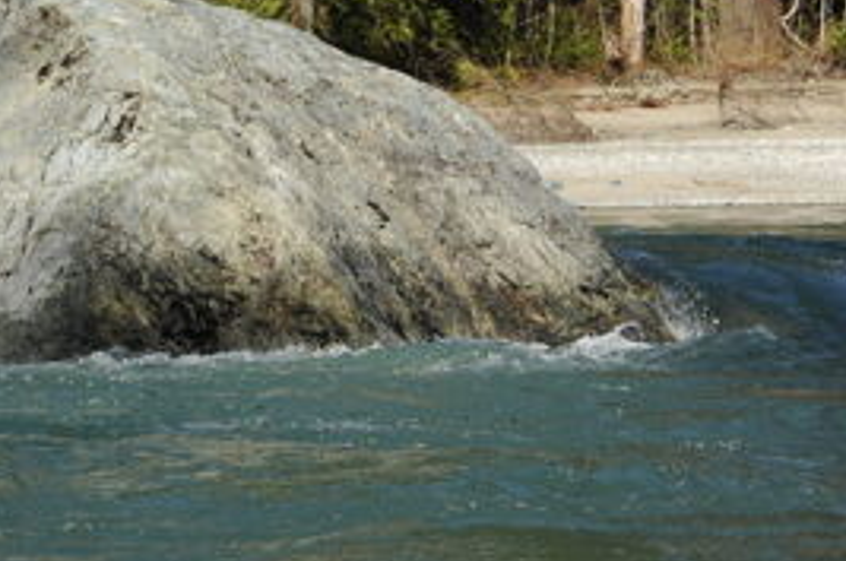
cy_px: -244
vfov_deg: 12.4
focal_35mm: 105
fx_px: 2463
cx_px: -368
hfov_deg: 17.7
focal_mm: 35
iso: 400
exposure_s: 1/640
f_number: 10
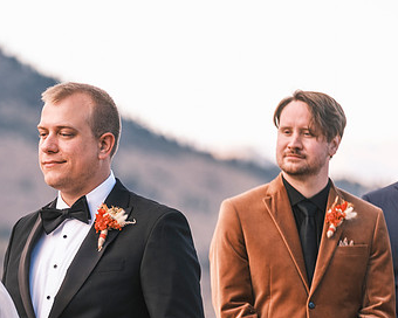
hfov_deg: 5.8
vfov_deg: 4.6
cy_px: 212
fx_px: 3958
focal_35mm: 336
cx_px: 103
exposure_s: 1/750
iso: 400
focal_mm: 140
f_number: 2.8
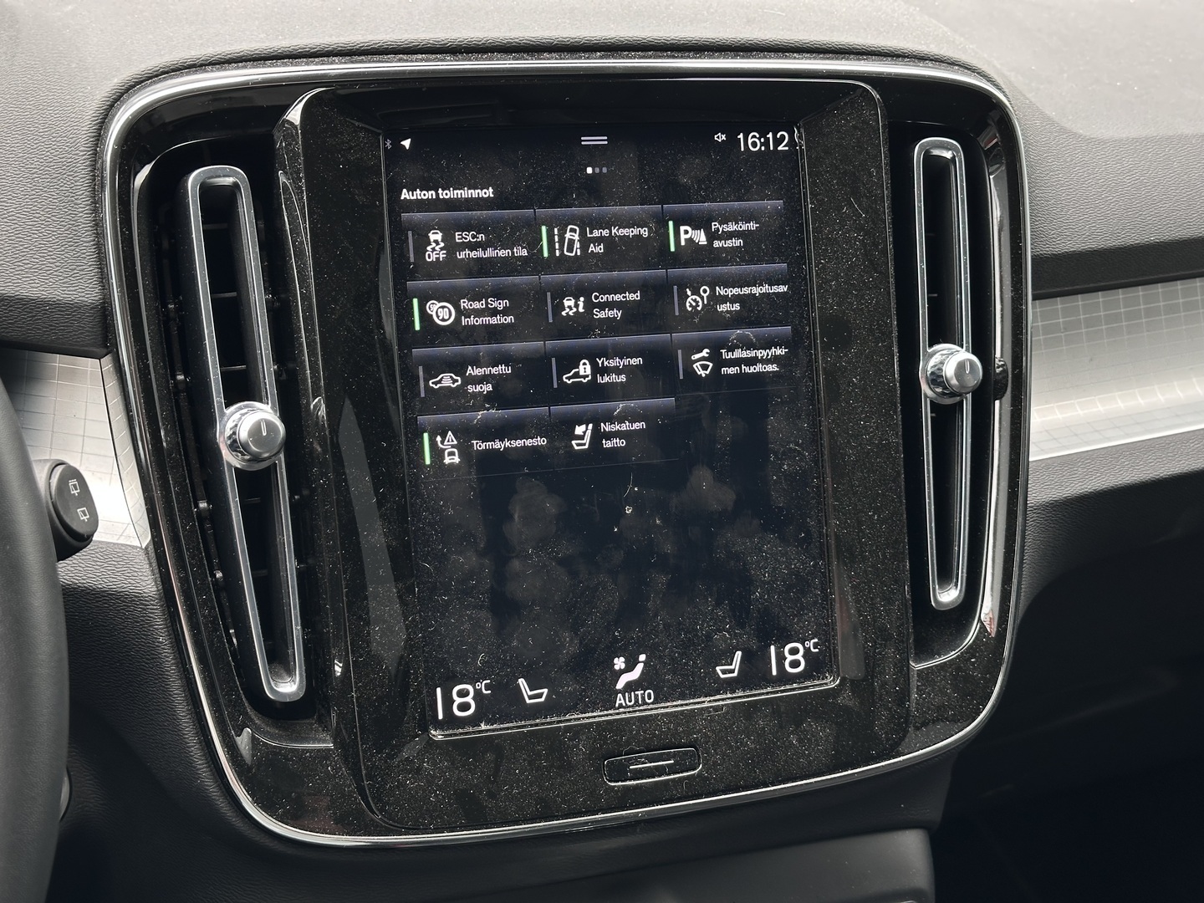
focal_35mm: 48
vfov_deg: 30.3
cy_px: 452
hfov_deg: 39.7
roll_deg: -4.2
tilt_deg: -22.8
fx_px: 1670
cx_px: 602
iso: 80
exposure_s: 1/79
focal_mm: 6.86
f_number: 1.78
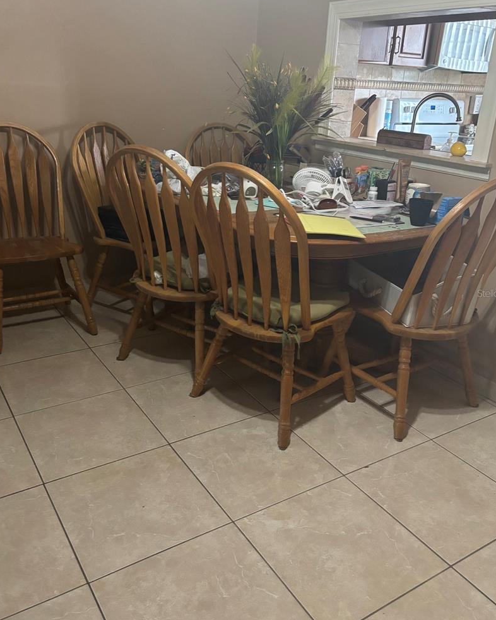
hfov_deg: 47.1
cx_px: 238
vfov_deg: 57.1
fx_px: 569
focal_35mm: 31
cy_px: 293
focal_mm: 5.96
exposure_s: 1/60
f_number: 1.6
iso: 500
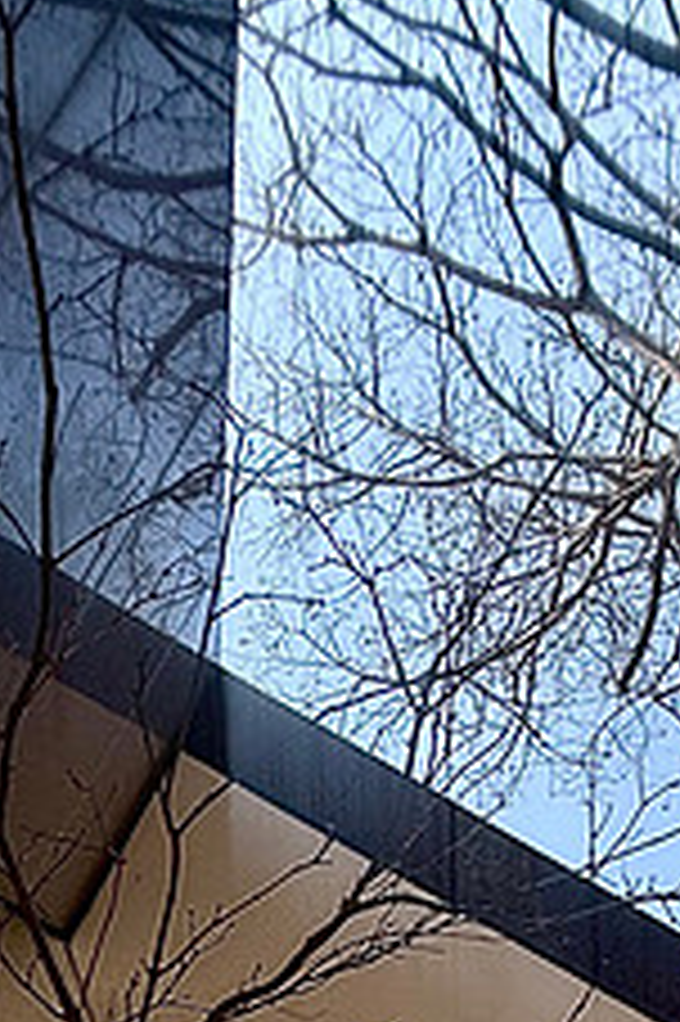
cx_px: 464
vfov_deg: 30.5
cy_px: 977
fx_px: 1759
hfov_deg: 21.8
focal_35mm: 62
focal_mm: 2.69
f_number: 1.9
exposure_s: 1/761
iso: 25
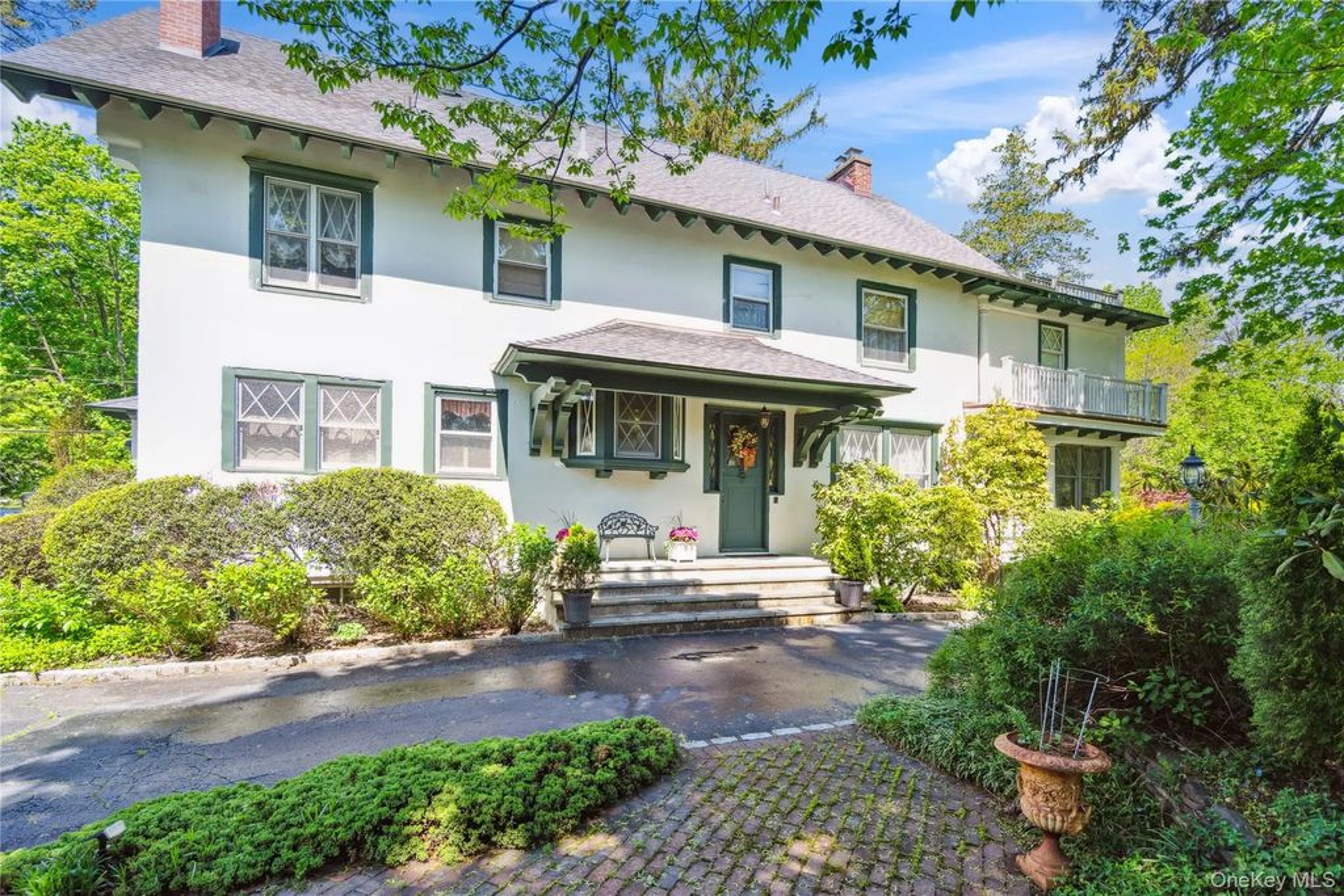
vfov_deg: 73.8
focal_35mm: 16
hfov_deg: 96.7
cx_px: 672
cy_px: 448
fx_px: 597
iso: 160
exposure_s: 1/250
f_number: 4.5
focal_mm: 16
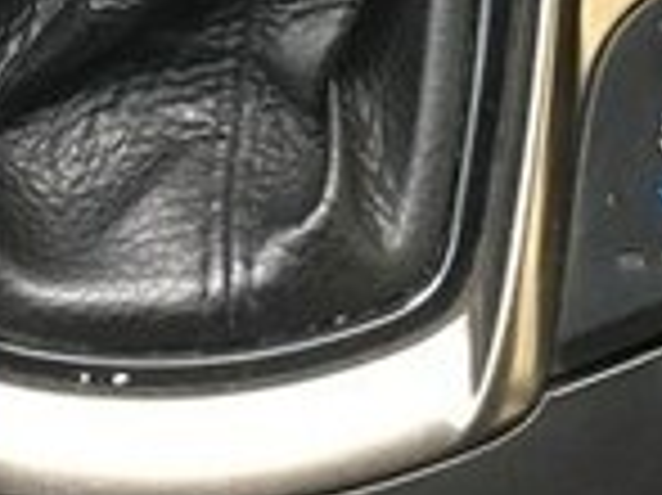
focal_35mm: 130
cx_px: 203
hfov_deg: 15.1
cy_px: -421
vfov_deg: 10.6
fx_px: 2484
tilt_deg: -79.2
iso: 160
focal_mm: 4.15
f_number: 2.2
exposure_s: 1/33
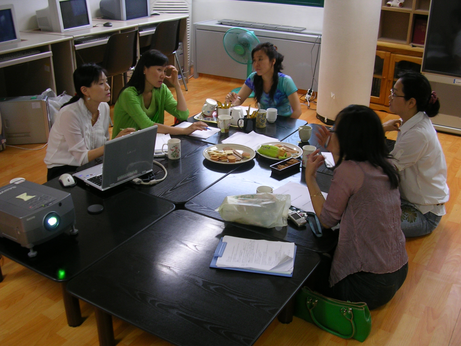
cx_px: 230
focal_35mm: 38
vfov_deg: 37.7
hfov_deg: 49.0
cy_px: 173
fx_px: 506
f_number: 2.8
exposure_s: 1/8.8
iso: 50
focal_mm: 5.8
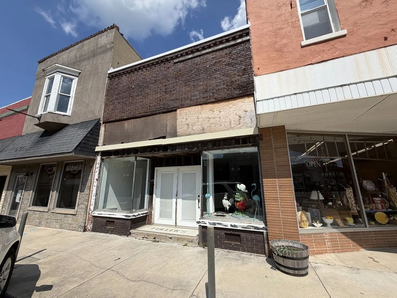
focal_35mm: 14
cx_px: 198
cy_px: 149
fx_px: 161
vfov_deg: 85.7
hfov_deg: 102.1
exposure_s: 1/1145
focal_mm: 2.22
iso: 20
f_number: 2.2
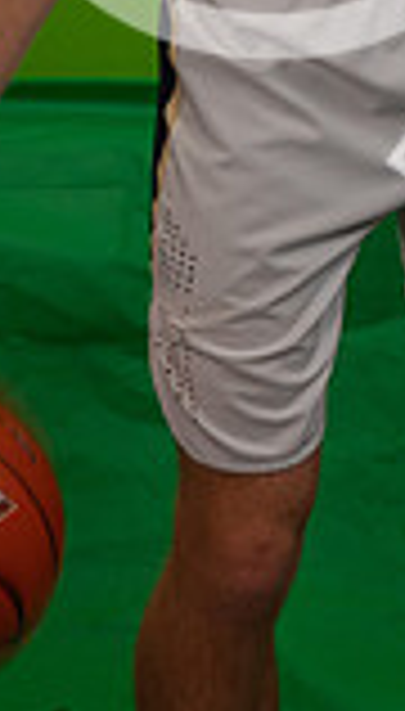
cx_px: 116
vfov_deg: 15.8
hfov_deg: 9.9
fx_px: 2345
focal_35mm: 124
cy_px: -373
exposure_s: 1/60
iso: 800
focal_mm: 24
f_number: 20
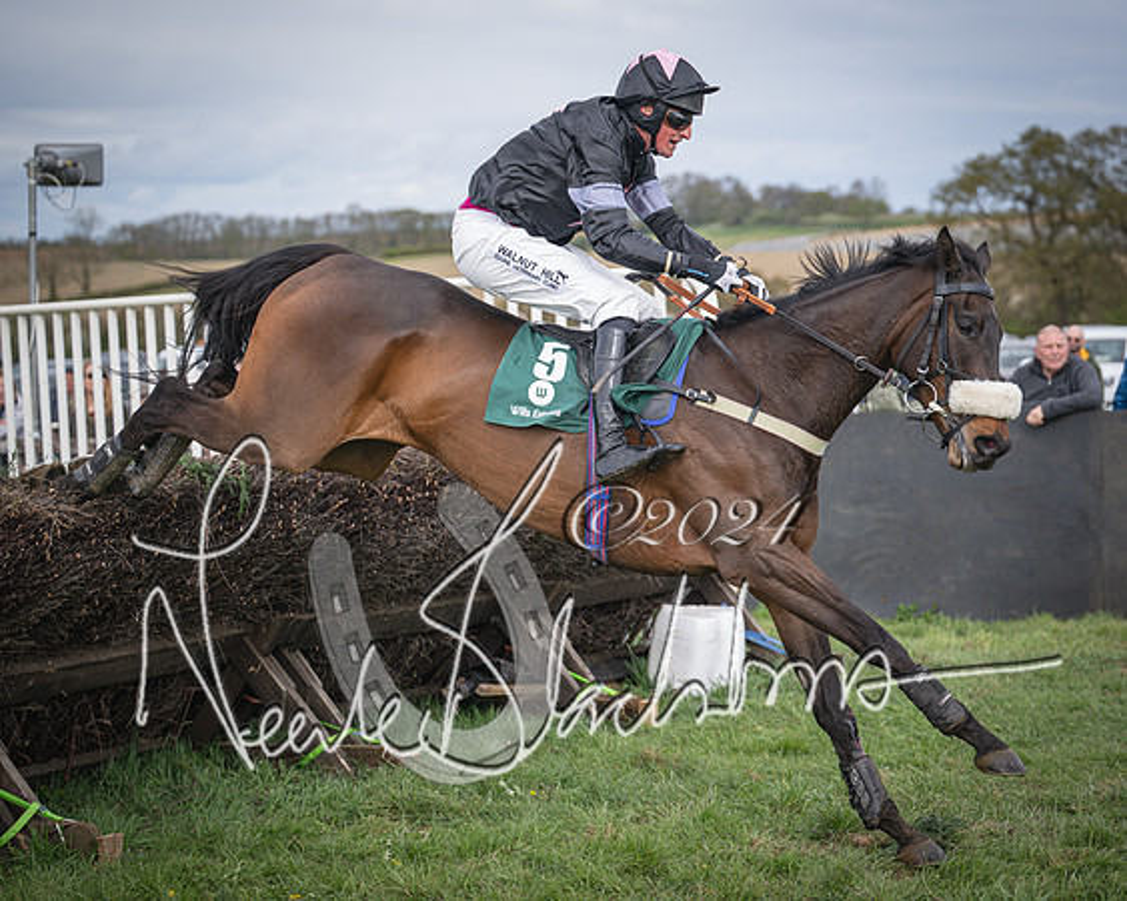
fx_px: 3093
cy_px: 443
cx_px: 658
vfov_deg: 16.6
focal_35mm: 93
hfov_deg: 20.6
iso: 400
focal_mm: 70
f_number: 2.8
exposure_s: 1/2500
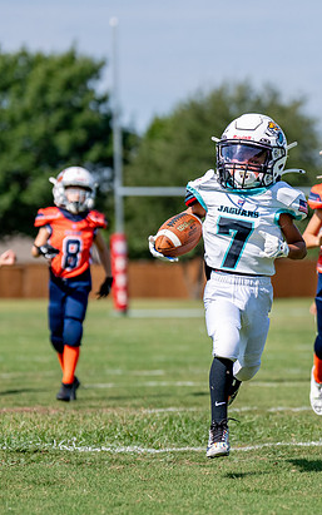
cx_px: 270
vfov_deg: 8.2
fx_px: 3593
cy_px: 239
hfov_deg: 5.1
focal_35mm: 256
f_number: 2.8
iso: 200
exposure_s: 1/5000
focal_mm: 122
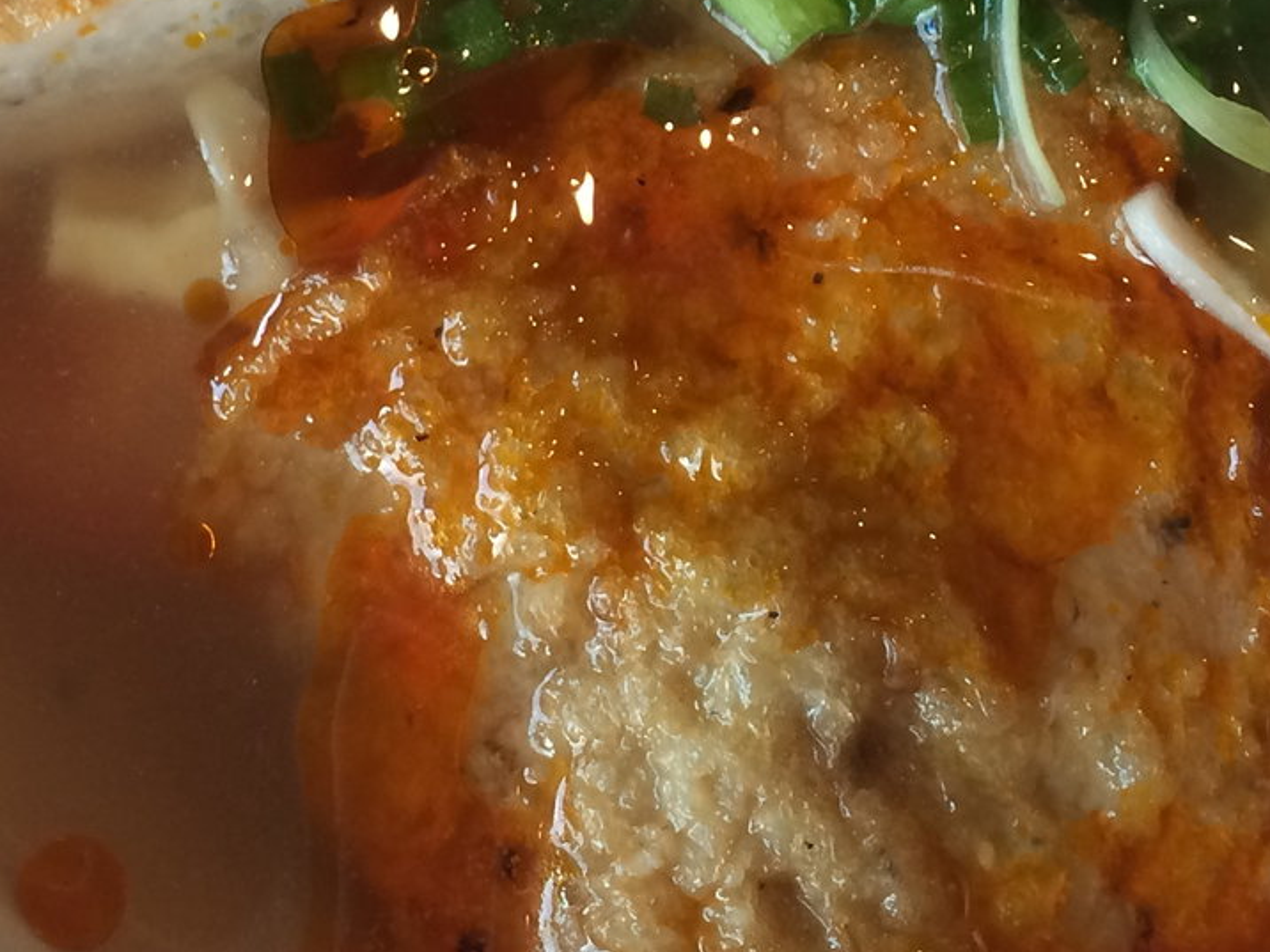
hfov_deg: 24.1
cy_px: -144
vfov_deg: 17.5
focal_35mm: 81
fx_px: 2972
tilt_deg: -81.0
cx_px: 695
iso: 80
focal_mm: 4.15
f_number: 2.2
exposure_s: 1/30
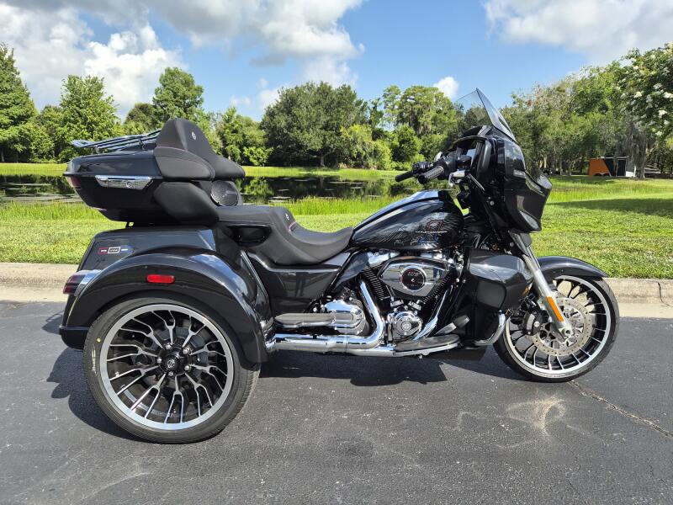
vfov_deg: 58.9
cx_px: 336
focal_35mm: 23
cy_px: 252
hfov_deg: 73.9
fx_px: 447
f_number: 1.8
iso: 80
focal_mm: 5.4
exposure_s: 1/3224
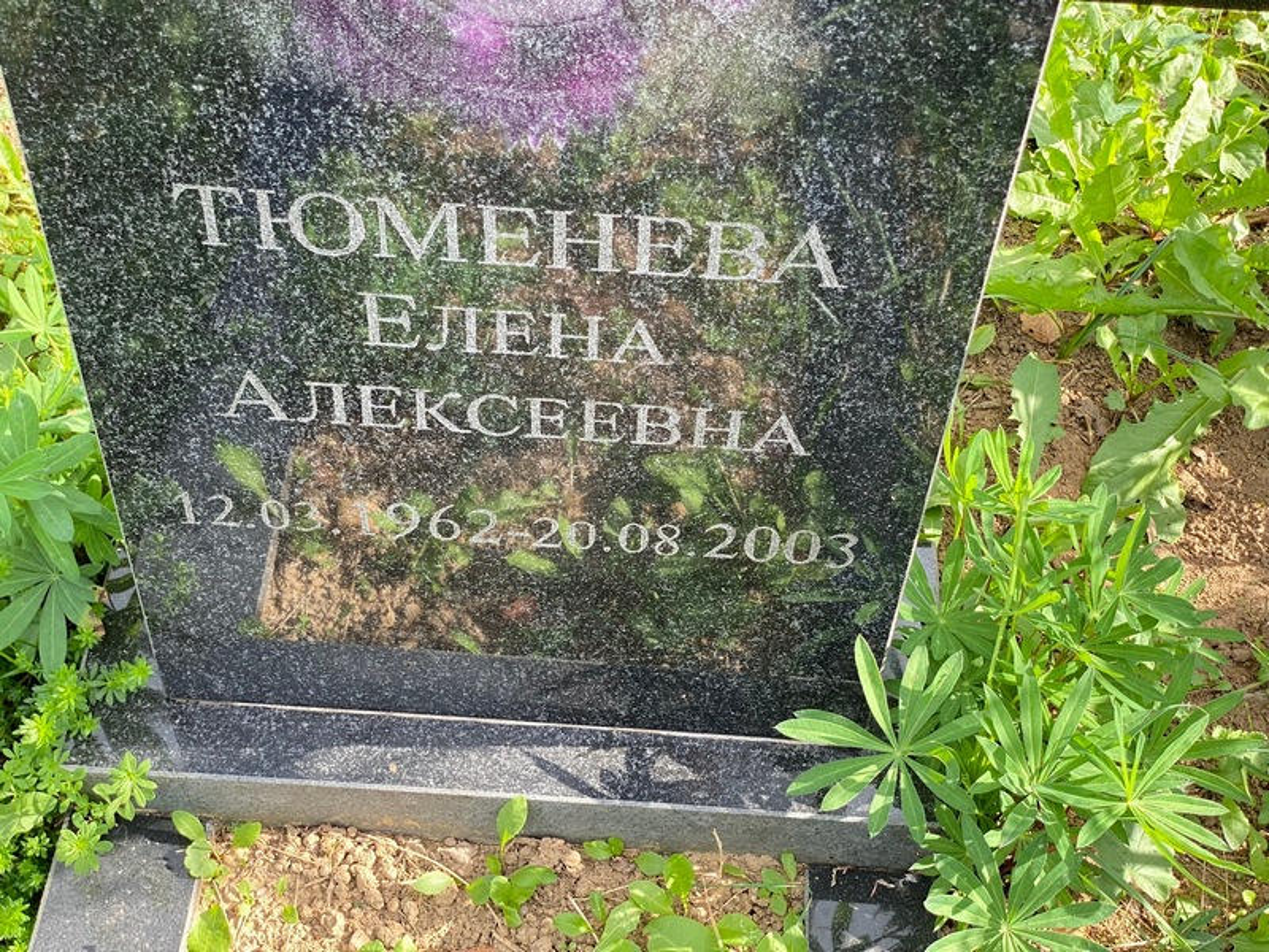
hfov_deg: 36.8
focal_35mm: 52
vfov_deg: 28.0
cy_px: 476
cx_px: 634
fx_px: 1906
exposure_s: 1/240
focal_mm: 6
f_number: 2
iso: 20
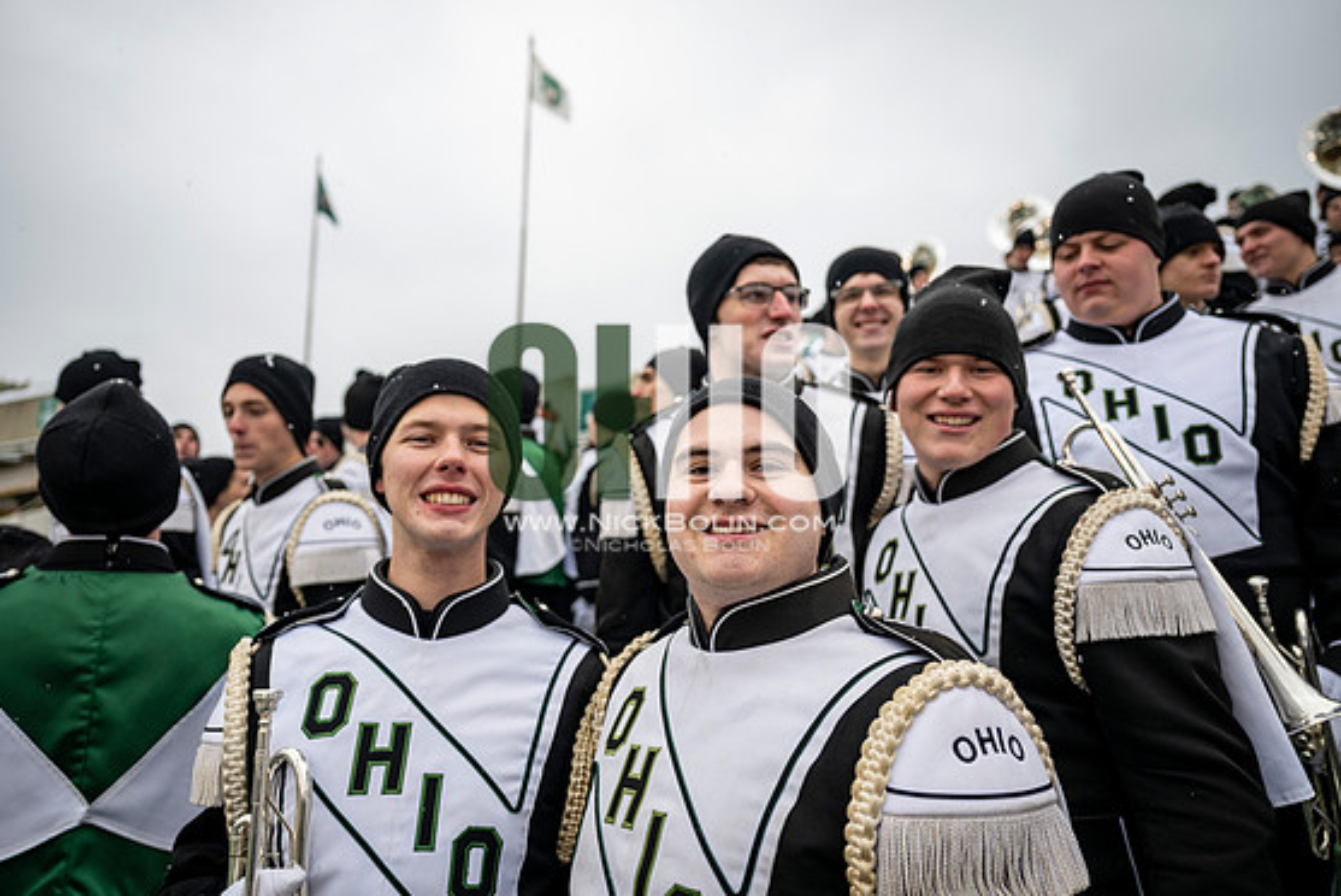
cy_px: 437
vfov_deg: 51.3
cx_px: 669
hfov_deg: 71.5
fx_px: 932
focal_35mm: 25
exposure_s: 1/500
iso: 160
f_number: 2.8
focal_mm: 24
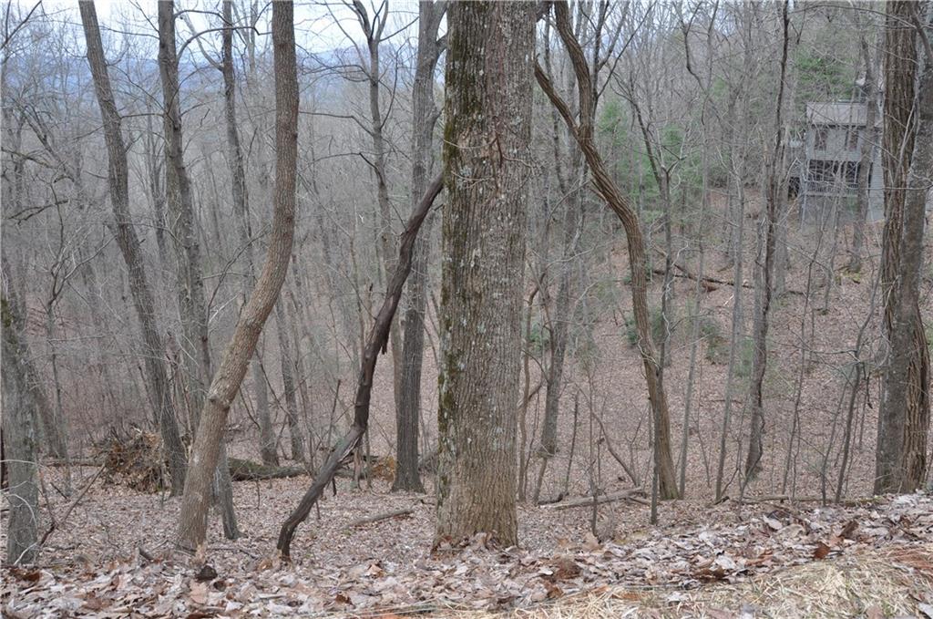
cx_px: 466
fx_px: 699
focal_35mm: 27
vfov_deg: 47.8
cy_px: 310
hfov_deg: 67.5
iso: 200
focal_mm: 18
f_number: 9
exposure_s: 1/80
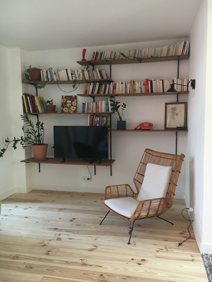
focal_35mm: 29
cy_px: 141
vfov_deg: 61.7
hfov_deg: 48.2
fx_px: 237
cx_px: 106
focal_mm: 4.15
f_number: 2.2
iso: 160
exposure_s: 1/33
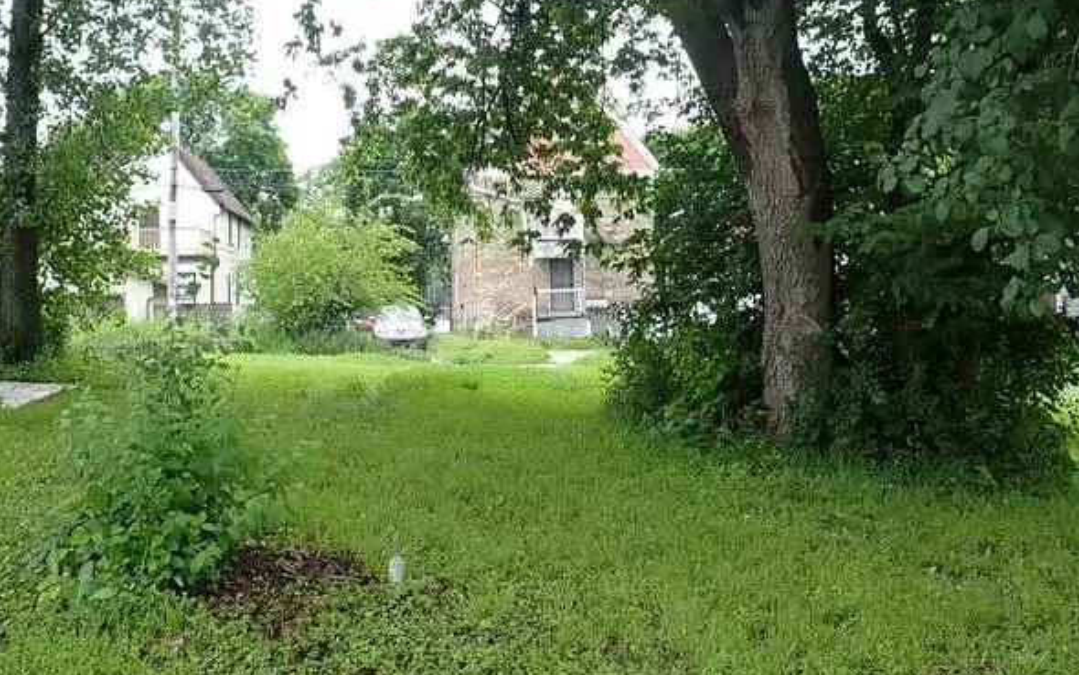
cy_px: 243
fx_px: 1353
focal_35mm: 46
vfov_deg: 27.9
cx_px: 454
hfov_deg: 43.3
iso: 100
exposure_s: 1/200
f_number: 2.8
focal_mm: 4.5
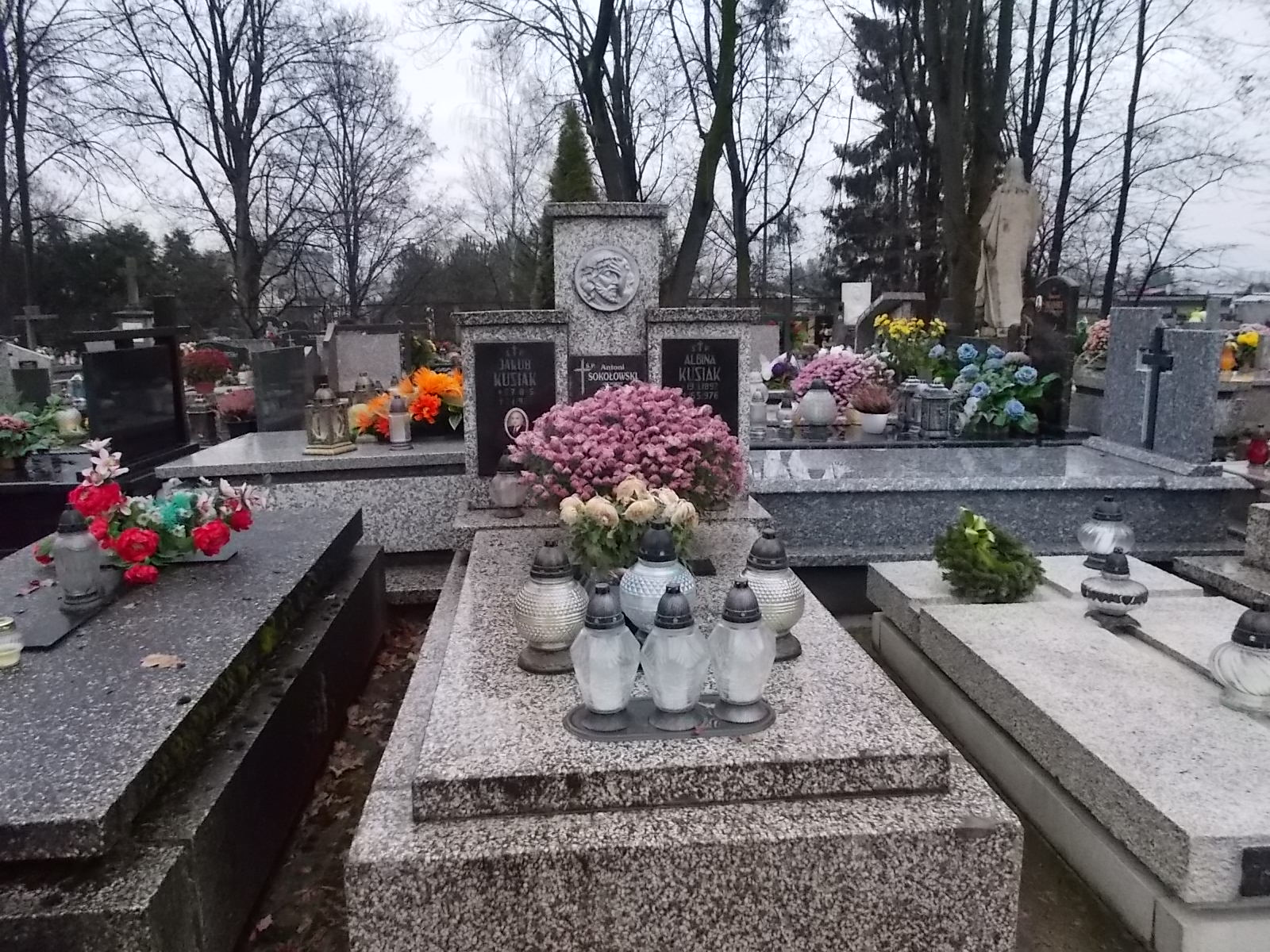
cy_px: 476
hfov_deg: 67.3
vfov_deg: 53.1
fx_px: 954
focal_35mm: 26
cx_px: 635
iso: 400
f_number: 3.2
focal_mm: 4.6
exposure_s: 1/500
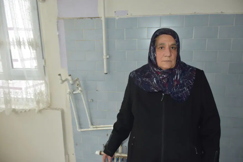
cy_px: 81
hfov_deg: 67.4
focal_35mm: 27
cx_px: 122
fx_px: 182
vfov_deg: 47.9
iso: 640
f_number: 4.5
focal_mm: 18
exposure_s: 1/60
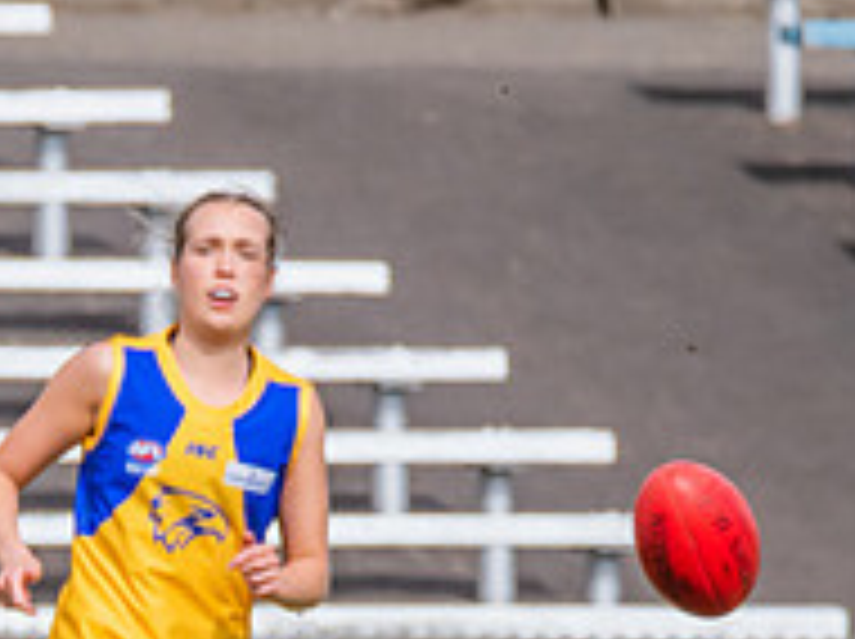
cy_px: 1041
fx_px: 69664
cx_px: -458
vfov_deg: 0.5
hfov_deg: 0.7
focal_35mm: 2824
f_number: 9
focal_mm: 600
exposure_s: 1/1600
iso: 800
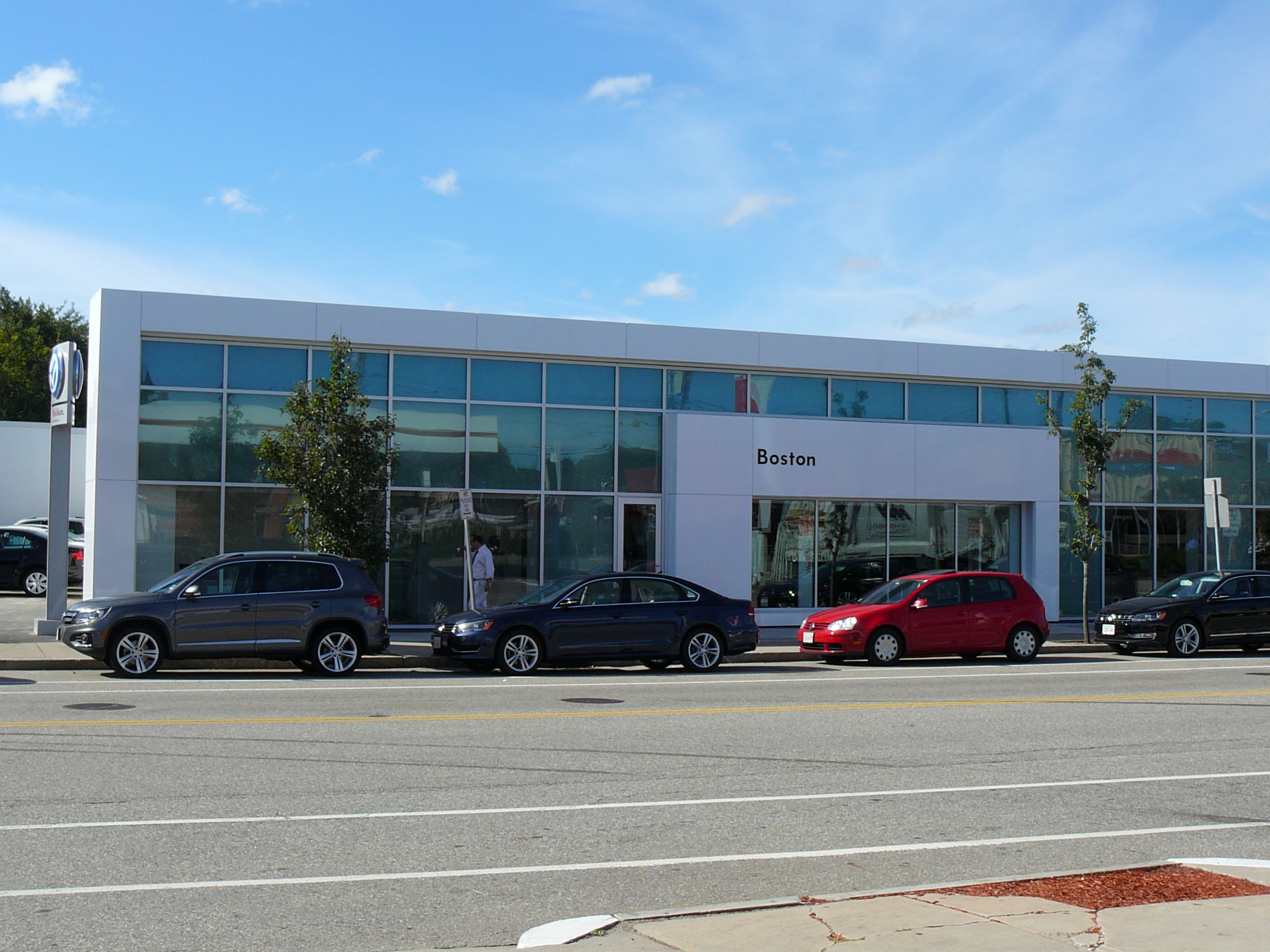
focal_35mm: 47
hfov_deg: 40.4
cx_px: 635
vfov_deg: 30.9
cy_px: 476
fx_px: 1724
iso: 80
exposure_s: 1/400
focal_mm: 7
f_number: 5.6
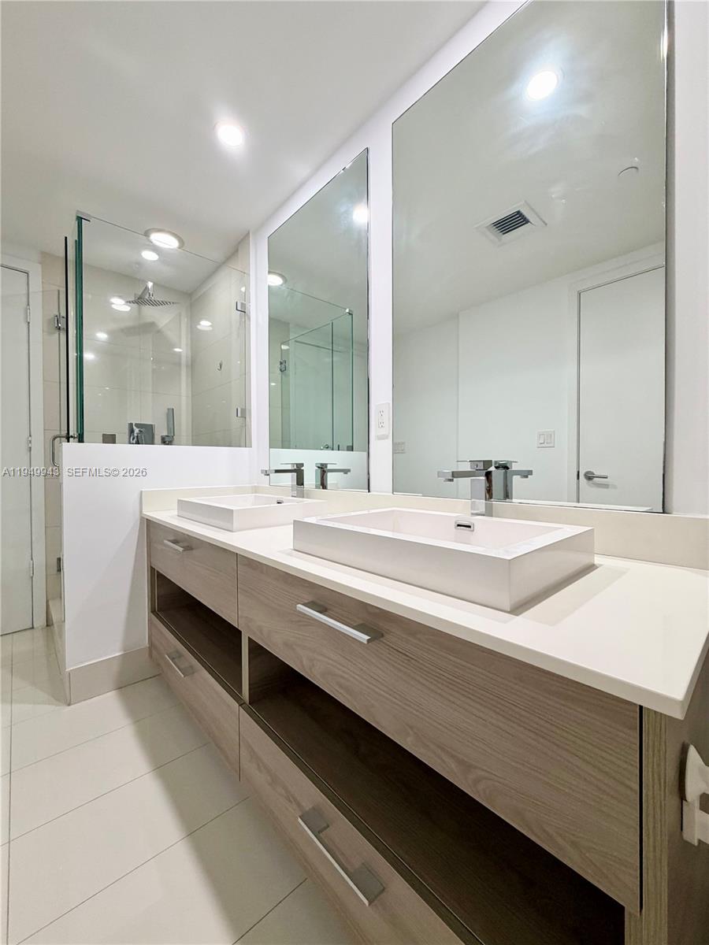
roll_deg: -0.3
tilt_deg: -0.5
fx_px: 382
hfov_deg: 85.7
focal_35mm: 14
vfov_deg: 102.1
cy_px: 472
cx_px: 354
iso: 250
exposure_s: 1/60
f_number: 2.2
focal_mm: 2.22
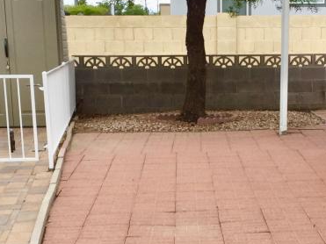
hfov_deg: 24.2
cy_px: 240
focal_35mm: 80
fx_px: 753
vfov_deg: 18.0
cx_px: 246
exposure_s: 1/520
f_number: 2.2
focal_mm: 4.15
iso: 32
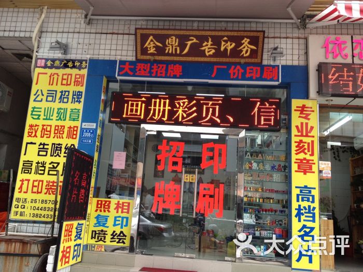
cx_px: 182
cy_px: 136
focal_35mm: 35
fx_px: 367
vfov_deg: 40.7
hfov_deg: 52.6
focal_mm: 4.28
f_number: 2.4
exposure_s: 1/120
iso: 50
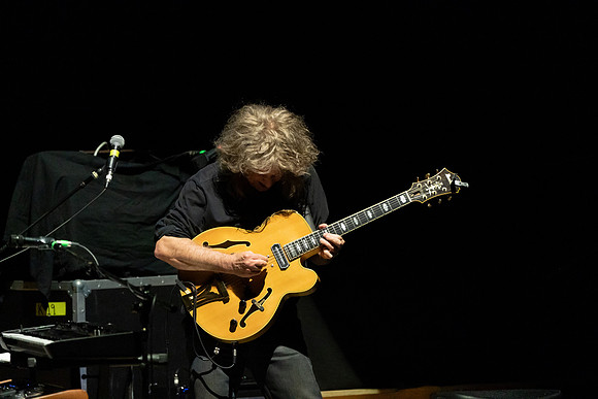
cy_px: 200
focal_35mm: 394
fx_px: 6546
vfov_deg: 3.5
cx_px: 299
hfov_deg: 5.2
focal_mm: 394
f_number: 5.6
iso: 3200
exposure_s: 1/250
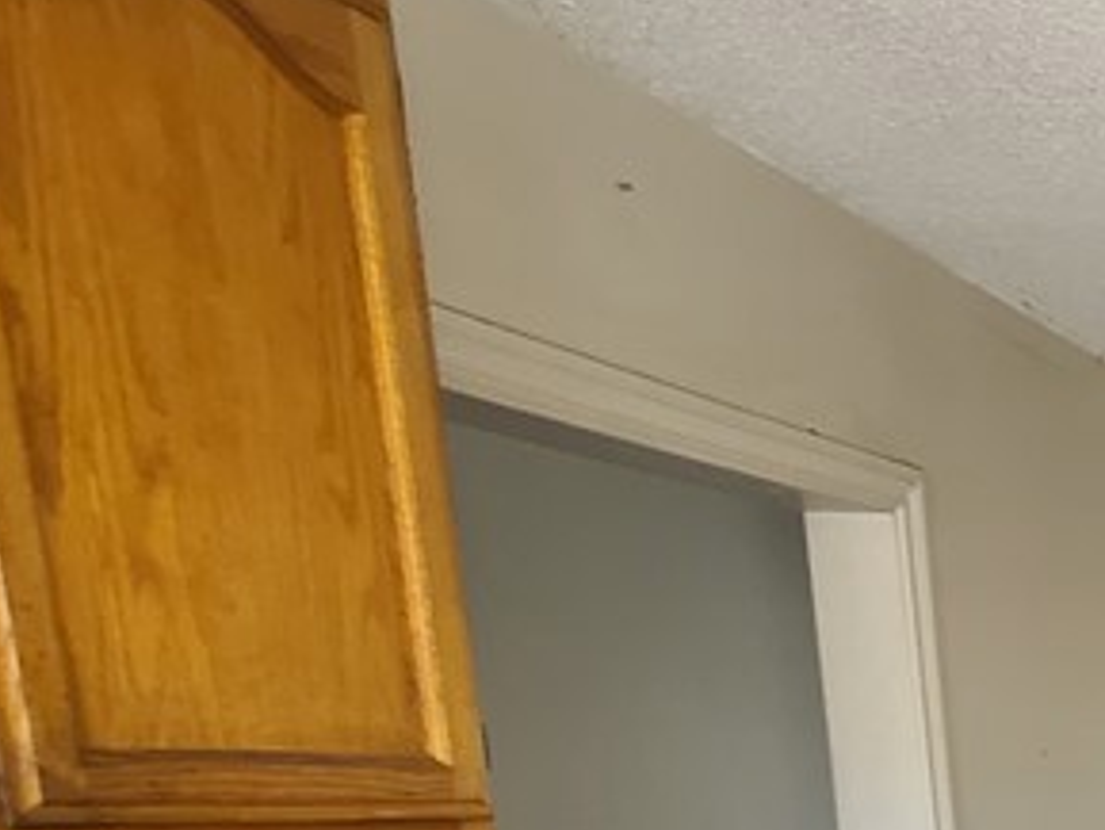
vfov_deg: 26.7
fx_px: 1469
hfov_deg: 23.8
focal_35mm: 46
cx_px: 1904
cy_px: 1075
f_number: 2.2
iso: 250
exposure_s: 1/50
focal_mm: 2.2
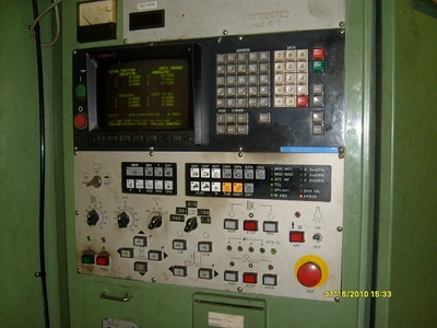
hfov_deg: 52.6
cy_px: 164
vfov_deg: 40.7
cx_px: 218
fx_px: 442
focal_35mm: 35
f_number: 2.8
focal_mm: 5.8
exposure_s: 1/45
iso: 100
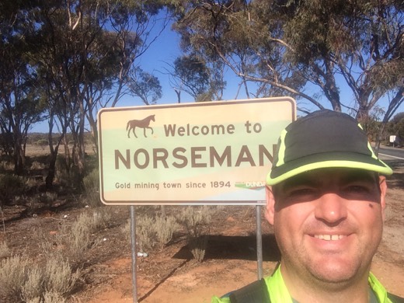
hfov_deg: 58.4
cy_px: 152
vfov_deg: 45.4
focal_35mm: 31
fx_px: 362
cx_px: 202
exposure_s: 1/1779
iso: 50
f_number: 2.4
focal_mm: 2.15
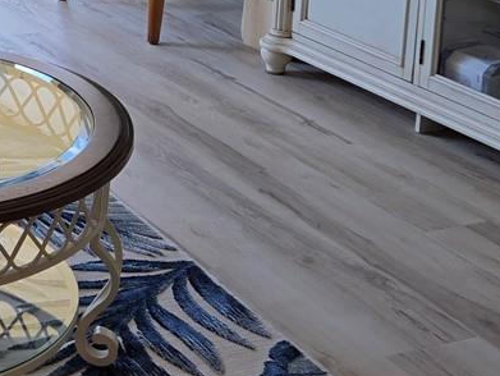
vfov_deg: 14.9
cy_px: -141
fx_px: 1359
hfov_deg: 19.4
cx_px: -127
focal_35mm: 94
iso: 50
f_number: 1.8
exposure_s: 1/240
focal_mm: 5.4
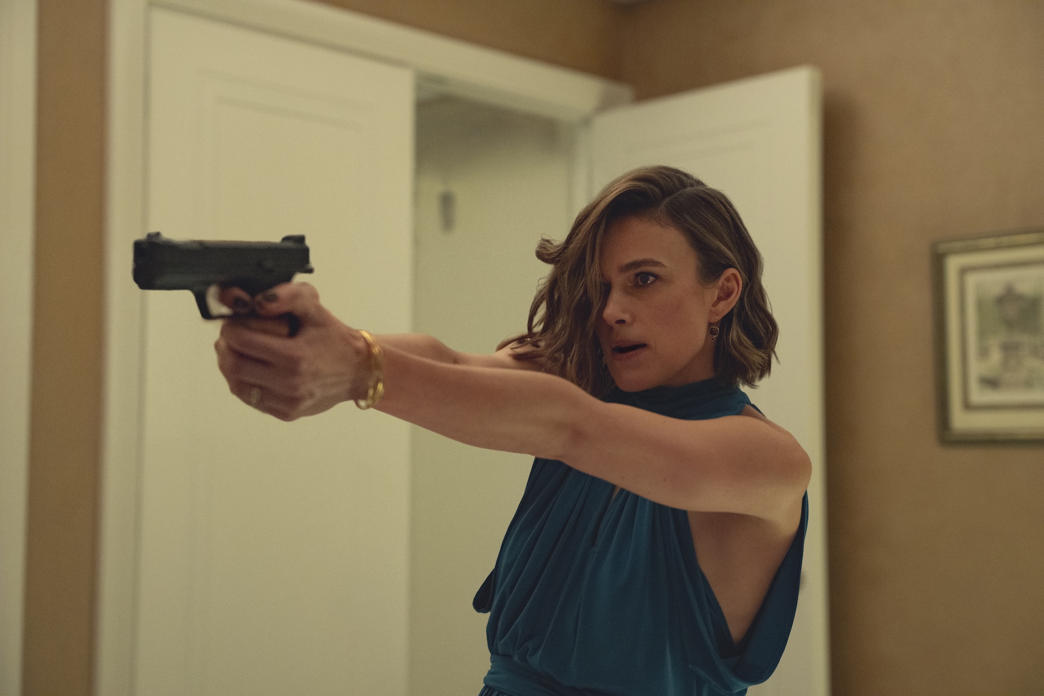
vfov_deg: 23.4
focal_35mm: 58
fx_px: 1682
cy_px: 348
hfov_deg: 34.5
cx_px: 522
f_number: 2.8
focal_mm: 58
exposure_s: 1/160
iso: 5000
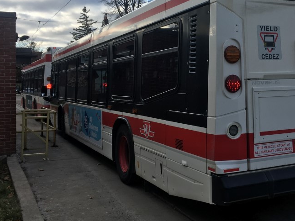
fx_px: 392
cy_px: 76
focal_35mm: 46
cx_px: 207
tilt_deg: +0.5
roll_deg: +0.0
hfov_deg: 40.5
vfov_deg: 31.3
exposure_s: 1/1012
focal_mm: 4.15
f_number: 2.2
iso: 25
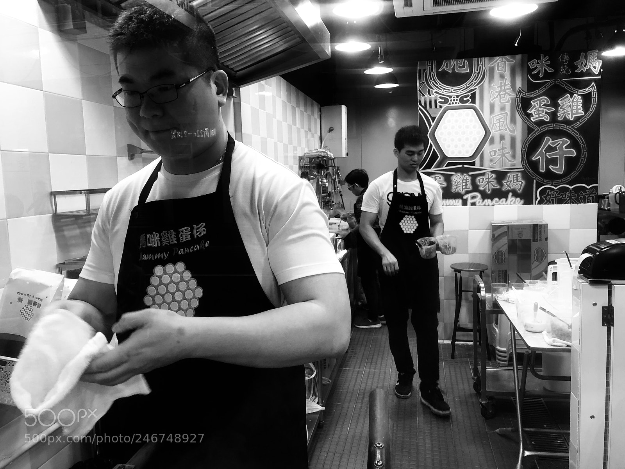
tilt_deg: -8.1
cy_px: 234
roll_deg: +0.9
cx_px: 312
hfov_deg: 63.4
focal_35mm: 28
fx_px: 506
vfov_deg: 49.7
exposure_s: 1/33
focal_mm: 3.99
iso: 32
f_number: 1.8
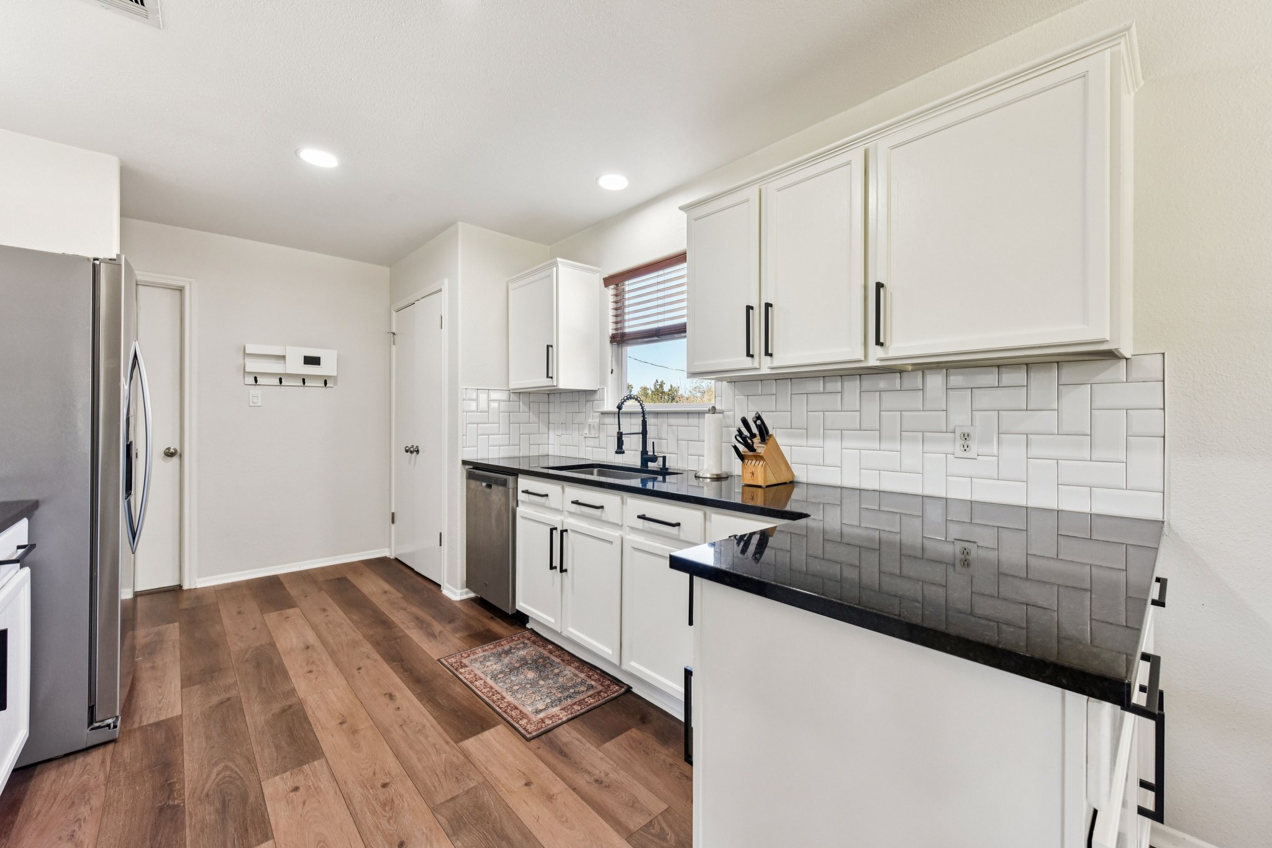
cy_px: 424
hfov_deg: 104.3
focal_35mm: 14
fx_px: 495
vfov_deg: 81.2
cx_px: 636
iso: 800
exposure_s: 1/40
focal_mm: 14
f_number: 8
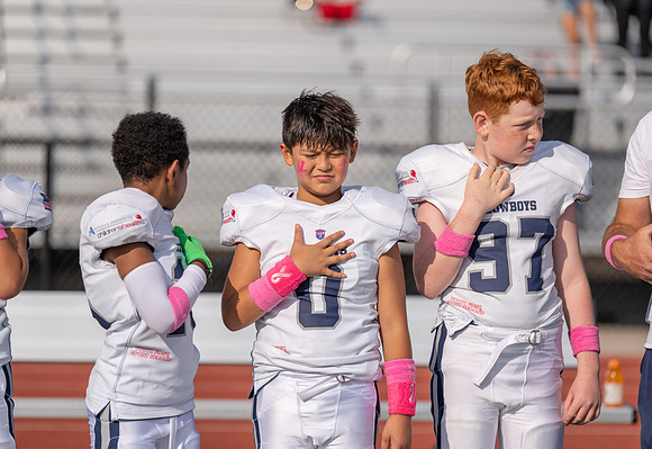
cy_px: 224
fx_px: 3512
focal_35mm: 192
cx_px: 326
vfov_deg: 7.3
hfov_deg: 10.6
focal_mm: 188
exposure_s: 1/4000
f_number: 2.8
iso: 100
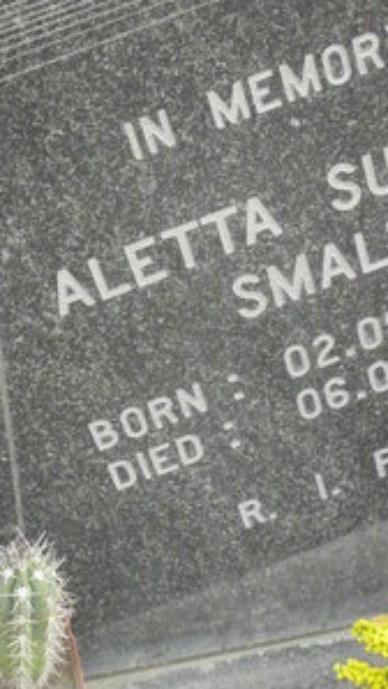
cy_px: 333
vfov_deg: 26.8
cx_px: 166
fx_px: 1442
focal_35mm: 79
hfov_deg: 15.3
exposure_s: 1/400
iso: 200
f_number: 5.6
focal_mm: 4.83
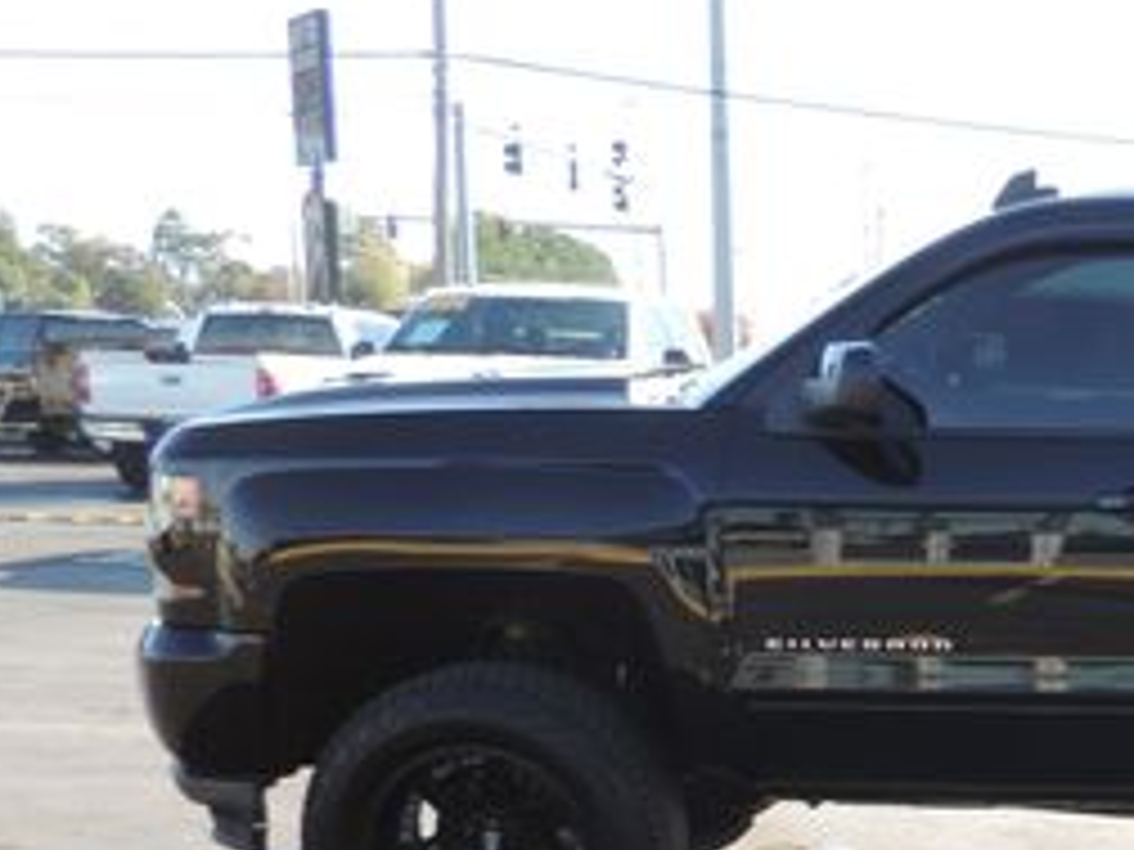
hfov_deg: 27.7
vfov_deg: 23.1
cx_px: 1368
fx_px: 1998
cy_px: 837
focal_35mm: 61
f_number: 3
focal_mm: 4.3
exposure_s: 1/250
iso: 80
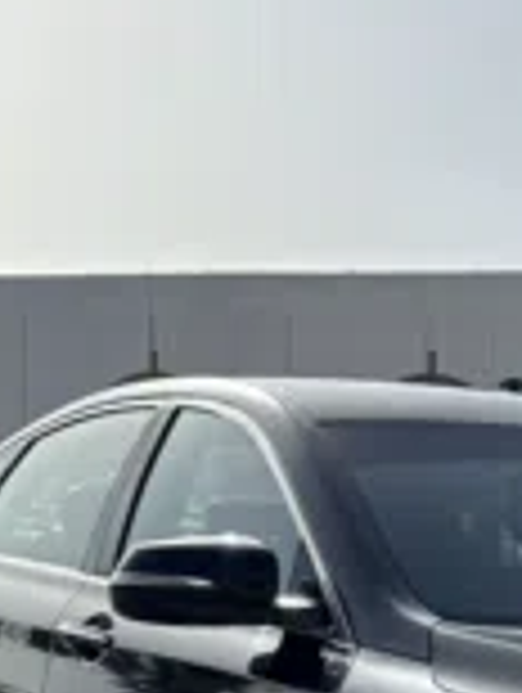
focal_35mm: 83
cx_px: 860
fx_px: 1664
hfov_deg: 15.9
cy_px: 650
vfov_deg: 22.8
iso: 80
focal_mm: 6.76
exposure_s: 1/8130
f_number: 1.78
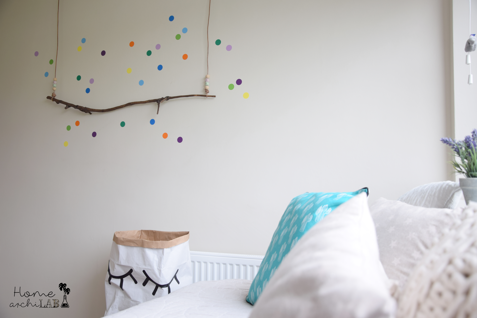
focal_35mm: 33
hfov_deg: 57.2
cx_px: 238
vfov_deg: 40.0
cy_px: 159
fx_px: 437
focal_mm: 22
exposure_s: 1/60
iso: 400
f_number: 3.8
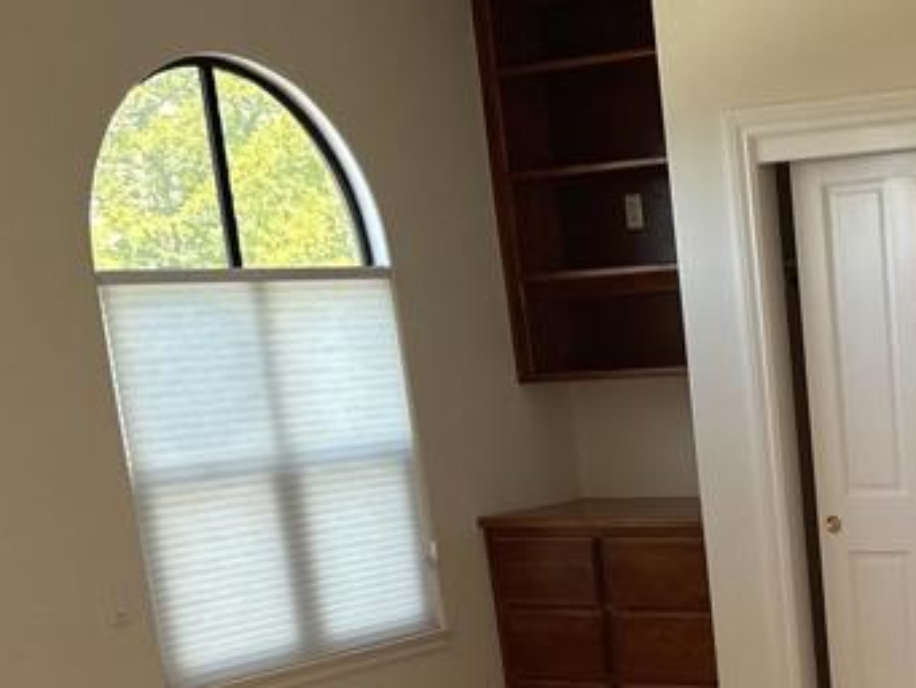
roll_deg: +4.6
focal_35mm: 72
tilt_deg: -16.6
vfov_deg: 19.1
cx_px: 892
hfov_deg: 25.8
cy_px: 860
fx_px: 1906
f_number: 1.78
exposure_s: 1/146
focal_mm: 6.76
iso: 64
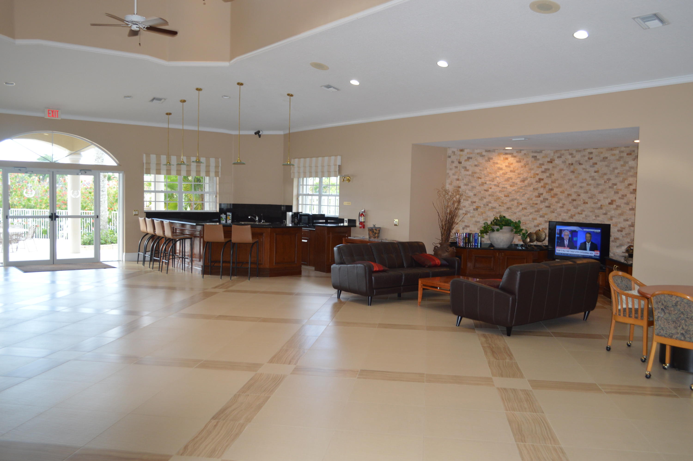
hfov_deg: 62.0
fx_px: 577
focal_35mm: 30
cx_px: 346
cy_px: 230
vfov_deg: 43.5
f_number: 4
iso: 400
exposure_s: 1/100
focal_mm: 20
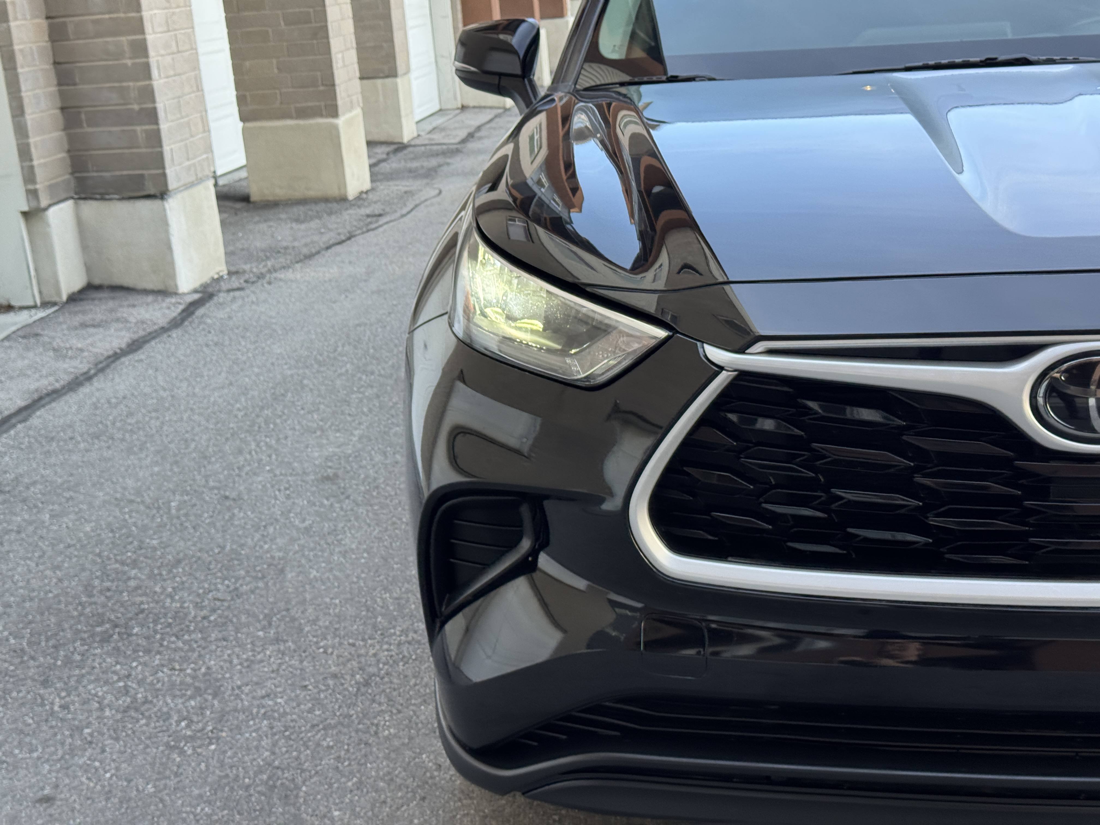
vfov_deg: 30.3
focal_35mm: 48
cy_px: 412
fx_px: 1525
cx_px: 550
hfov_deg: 39.7
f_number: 1.78
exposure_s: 1/179
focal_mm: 6.76
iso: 64
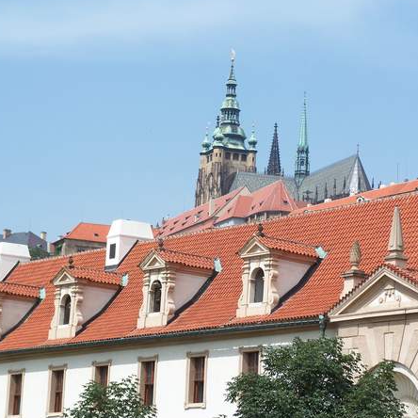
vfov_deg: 12.1
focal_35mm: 144
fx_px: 1967
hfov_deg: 12.1
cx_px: 244
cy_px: 217
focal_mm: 23.9
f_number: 5
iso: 64
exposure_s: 1/400
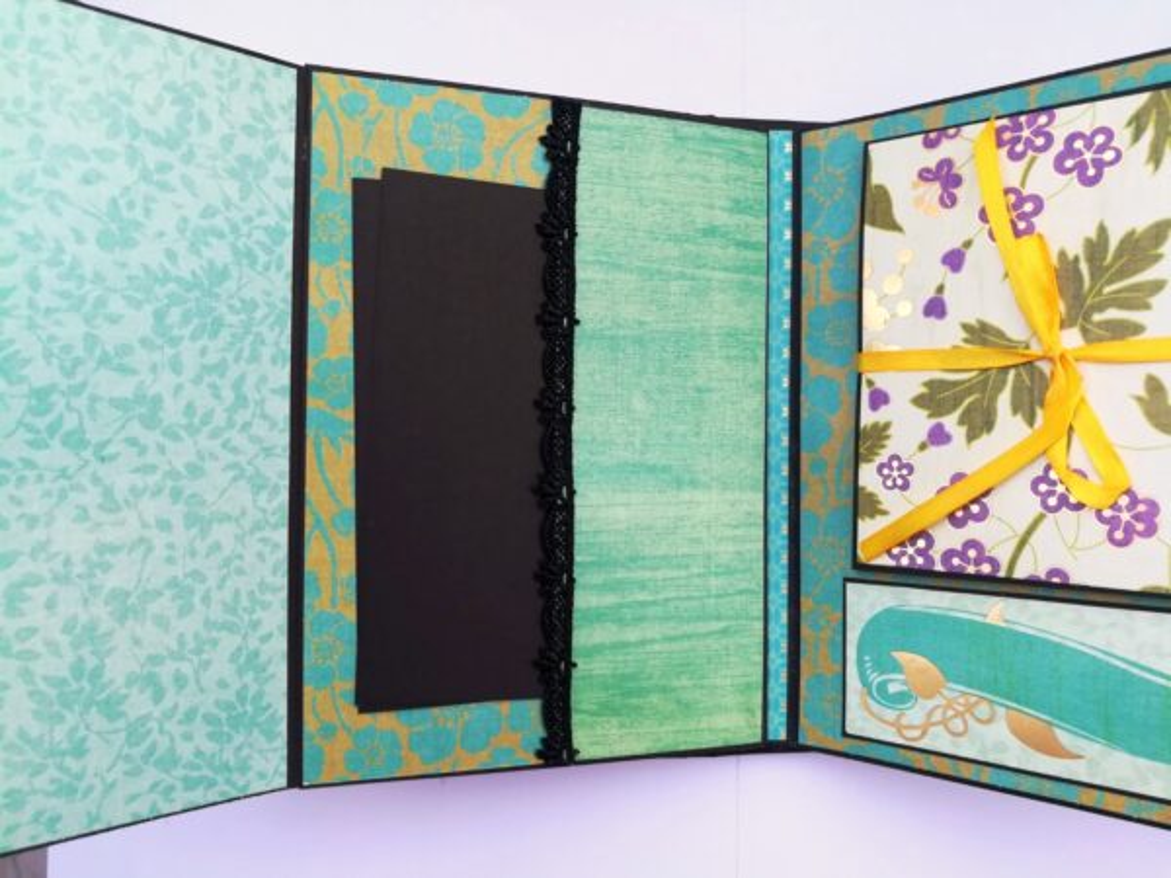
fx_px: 880
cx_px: 586
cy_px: 439
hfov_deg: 67.3
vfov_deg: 53.1
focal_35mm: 26
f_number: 2.2
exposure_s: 1/50
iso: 80
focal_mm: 3.83
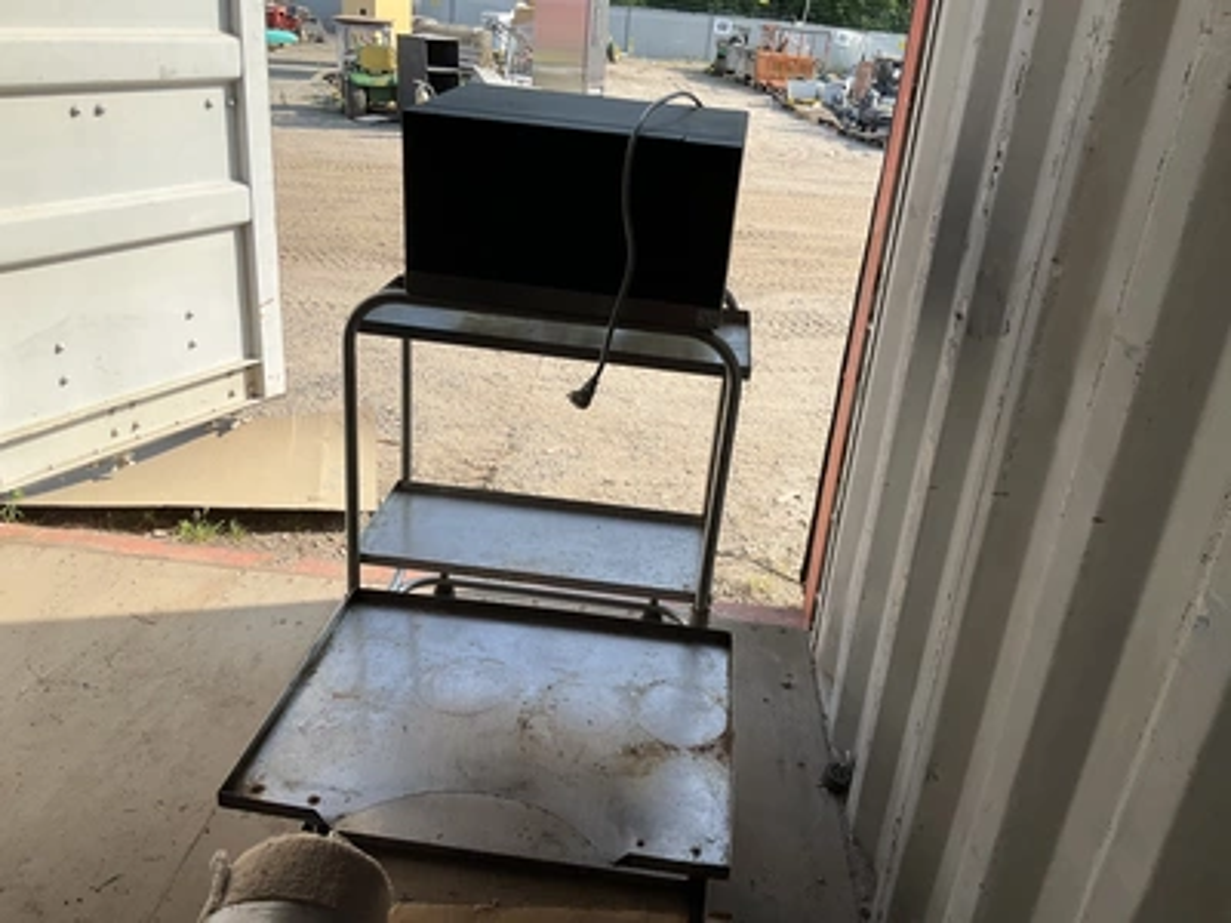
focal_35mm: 29
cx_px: 616
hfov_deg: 61.7
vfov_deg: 48.2
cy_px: 462
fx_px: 1031
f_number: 1.8
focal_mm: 3
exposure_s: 1/749
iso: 25
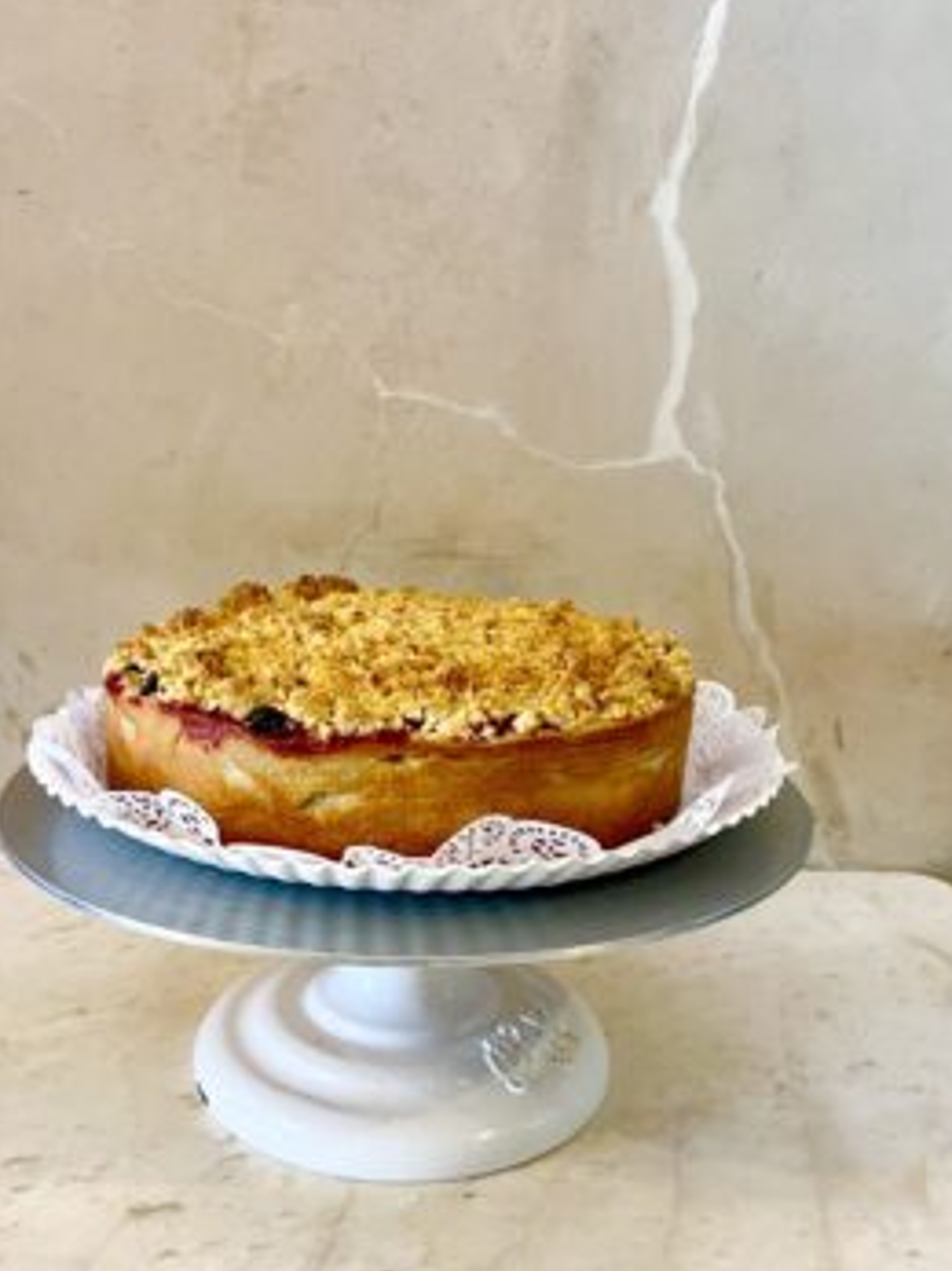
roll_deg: -0.6
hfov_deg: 46.7
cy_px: 714
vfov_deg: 59.8
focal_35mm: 30
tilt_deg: -18.9
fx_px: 1101
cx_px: 421
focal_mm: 5.7
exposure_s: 1/60
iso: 200
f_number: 1.5
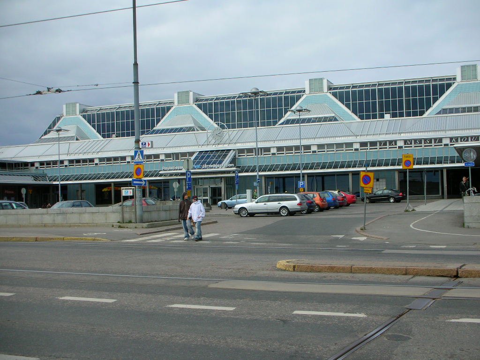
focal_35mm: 46
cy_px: 180
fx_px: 638
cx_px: 240
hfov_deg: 41.2
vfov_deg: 31.5
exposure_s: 1/108
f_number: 9.9
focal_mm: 7.7
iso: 50
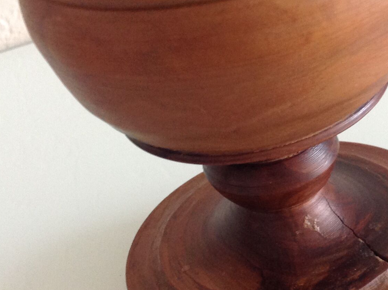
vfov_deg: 18.2
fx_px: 907
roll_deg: +11.6
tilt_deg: -32.6
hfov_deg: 23.8
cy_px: 152
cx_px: 308
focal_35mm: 81
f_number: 2.4
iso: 160
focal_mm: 4.28
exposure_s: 1/15
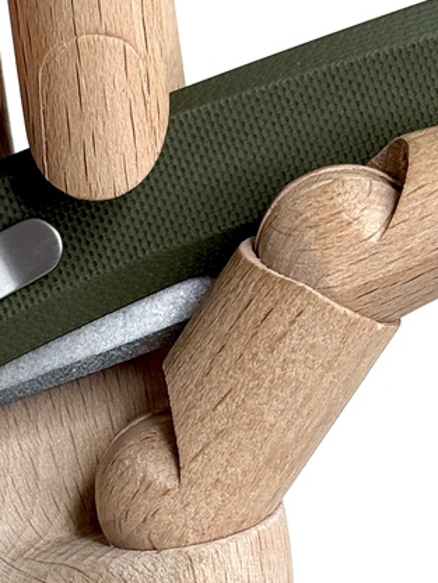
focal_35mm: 161
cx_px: 48
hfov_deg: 9.2
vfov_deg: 12.1
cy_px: 566
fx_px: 2715
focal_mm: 6.76
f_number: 1.78
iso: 64
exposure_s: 1/356
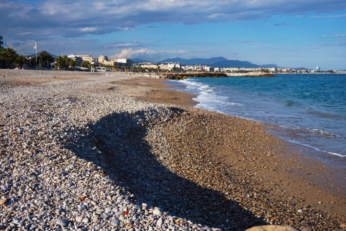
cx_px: 173
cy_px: 116
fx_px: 360
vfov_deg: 35.5
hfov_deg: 51.3
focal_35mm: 38
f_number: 4.5
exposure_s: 1/3200
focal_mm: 25
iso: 100
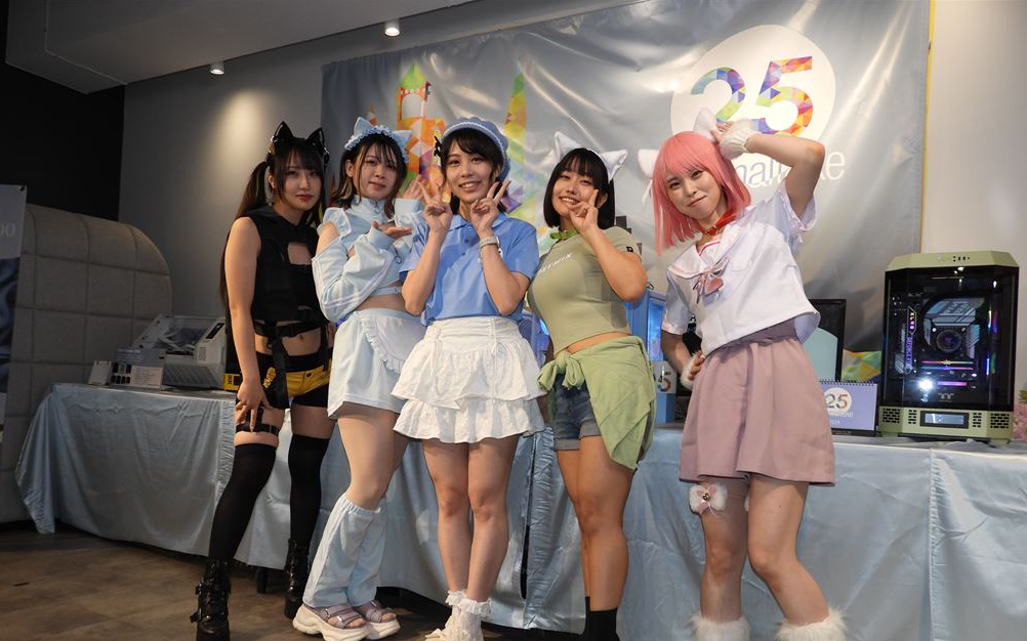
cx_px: 519
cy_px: 392
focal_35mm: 26
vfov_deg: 47.2
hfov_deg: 70.4
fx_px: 728
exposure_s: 1/40
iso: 100
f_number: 2.8
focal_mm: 4.3
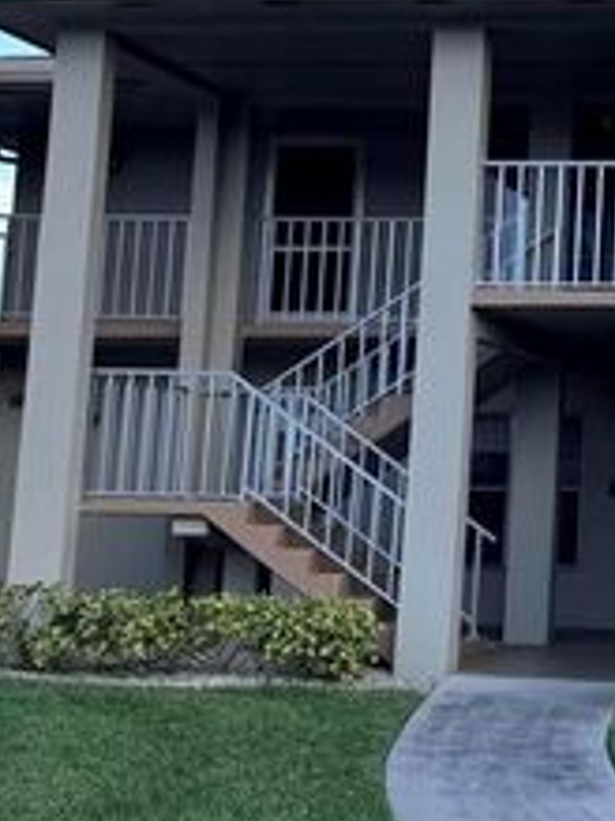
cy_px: 242
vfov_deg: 26.5
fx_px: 1731
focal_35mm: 73
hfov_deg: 18.7
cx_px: 802
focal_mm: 6.76
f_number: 1.78
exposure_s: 1/1689
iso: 80
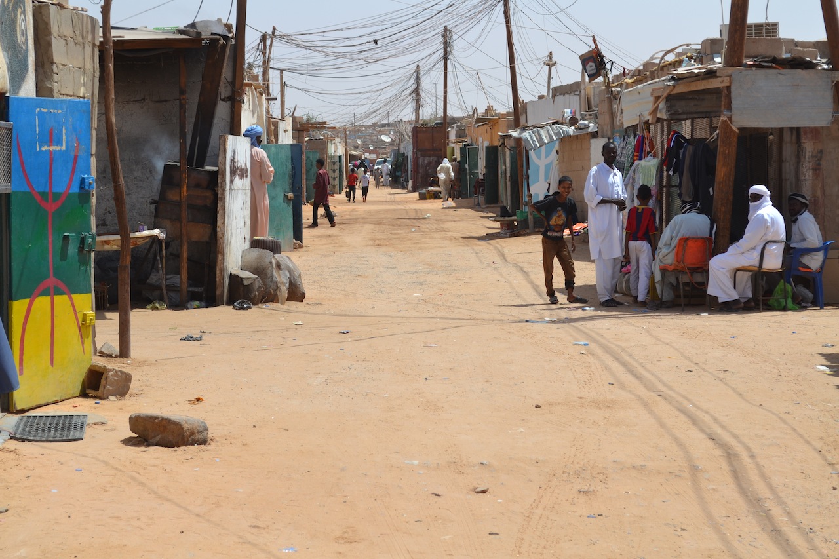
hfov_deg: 24.6
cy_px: 280
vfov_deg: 16.5
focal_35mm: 82
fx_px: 1922
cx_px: 420
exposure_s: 1/250
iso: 100
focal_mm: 55
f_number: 8
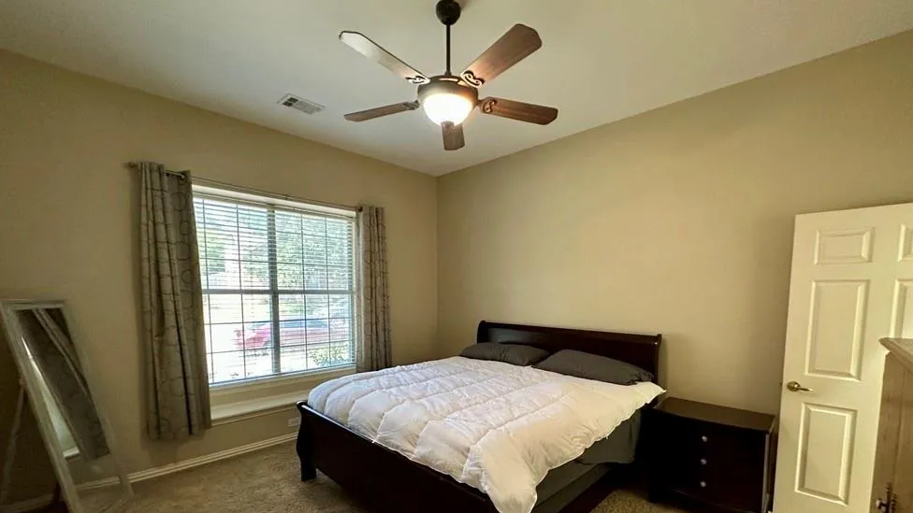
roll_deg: -0.4
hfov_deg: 99.4
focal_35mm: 16
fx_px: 387
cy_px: 327
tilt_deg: -5.9
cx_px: 464
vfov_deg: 65.9
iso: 640
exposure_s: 1/60
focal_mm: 2.22
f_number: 2.2
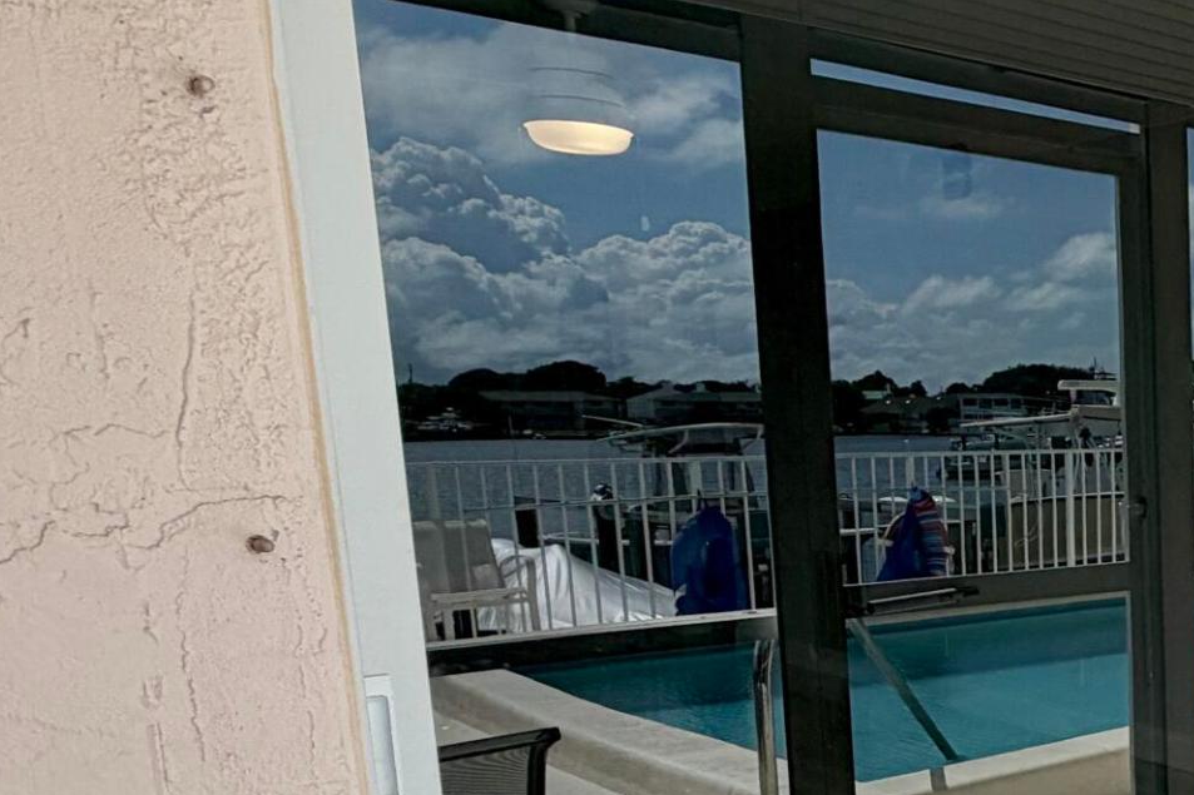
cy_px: 650
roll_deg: +0.5
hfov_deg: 34.9
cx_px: 1448
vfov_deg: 29.7
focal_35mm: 44
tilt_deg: -8.8
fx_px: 1459
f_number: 2.2
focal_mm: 2.22
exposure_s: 1/770
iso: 32
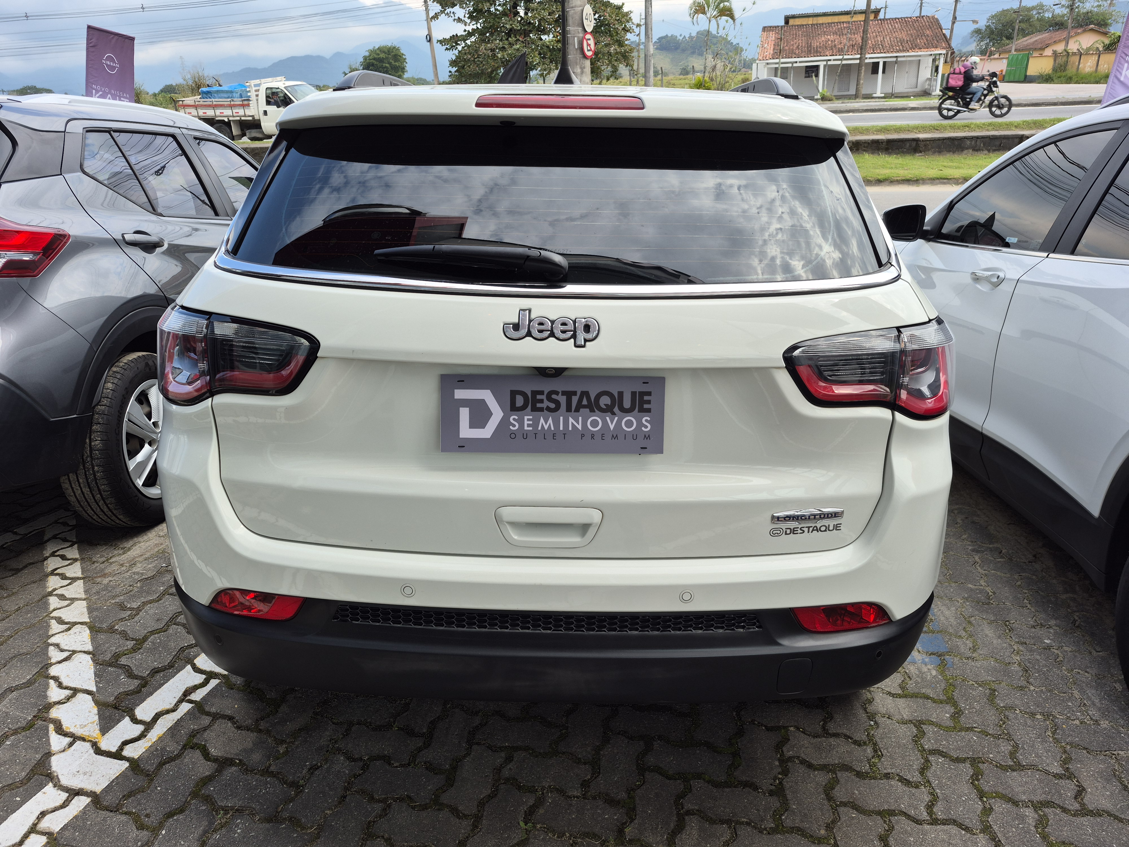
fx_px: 750
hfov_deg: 73.9
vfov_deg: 58.9
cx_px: 564
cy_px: 424
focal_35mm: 23
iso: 25
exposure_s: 1/590
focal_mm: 5.4
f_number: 1.8
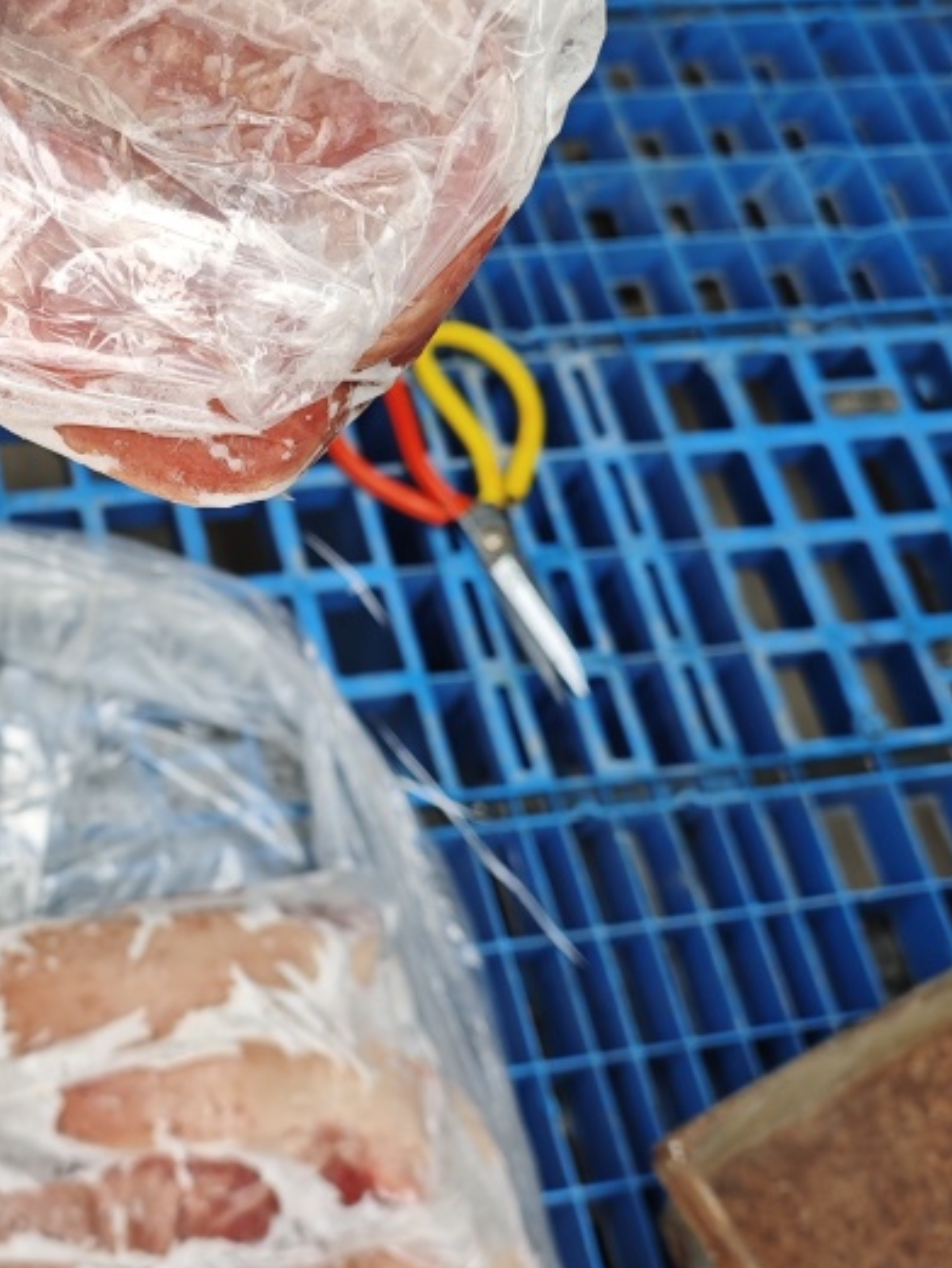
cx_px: -5
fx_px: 1722
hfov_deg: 28.9
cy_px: 519
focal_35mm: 47
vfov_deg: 40.3
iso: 50
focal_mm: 6.55
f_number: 1.6
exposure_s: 1/110
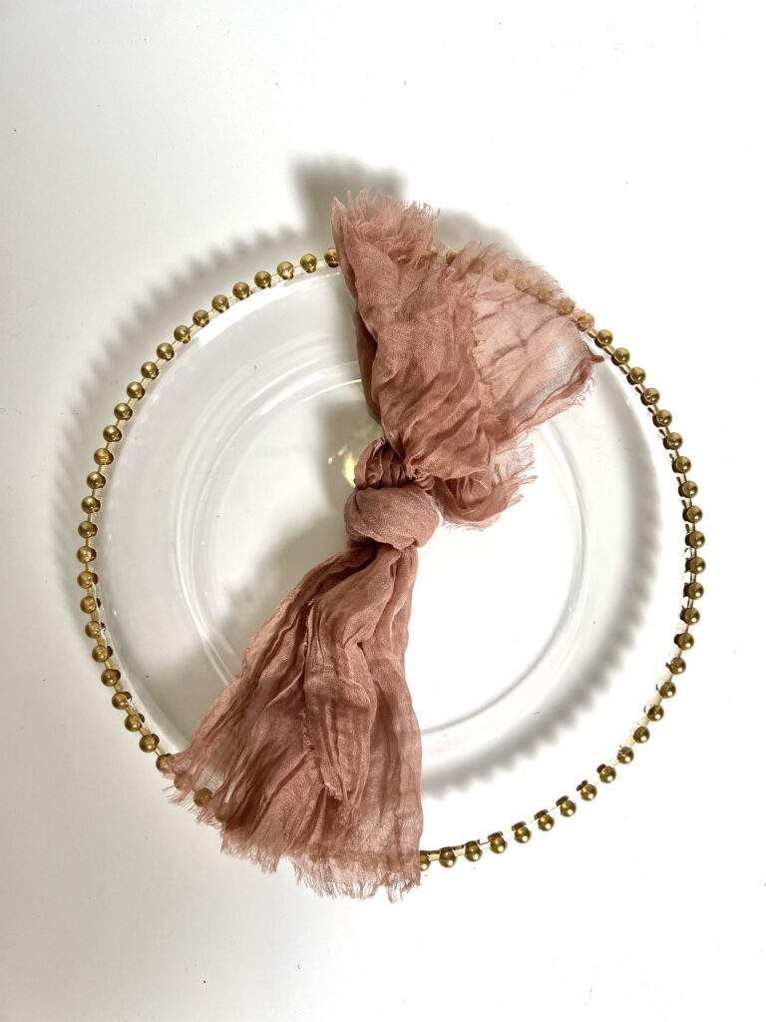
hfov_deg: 53.1
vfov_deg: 67.3
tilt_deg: -84.3
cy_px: 511
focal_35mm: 26
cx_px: 383
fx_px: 767
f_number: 1.5
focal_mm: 5.7
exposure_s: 1/120
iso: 80
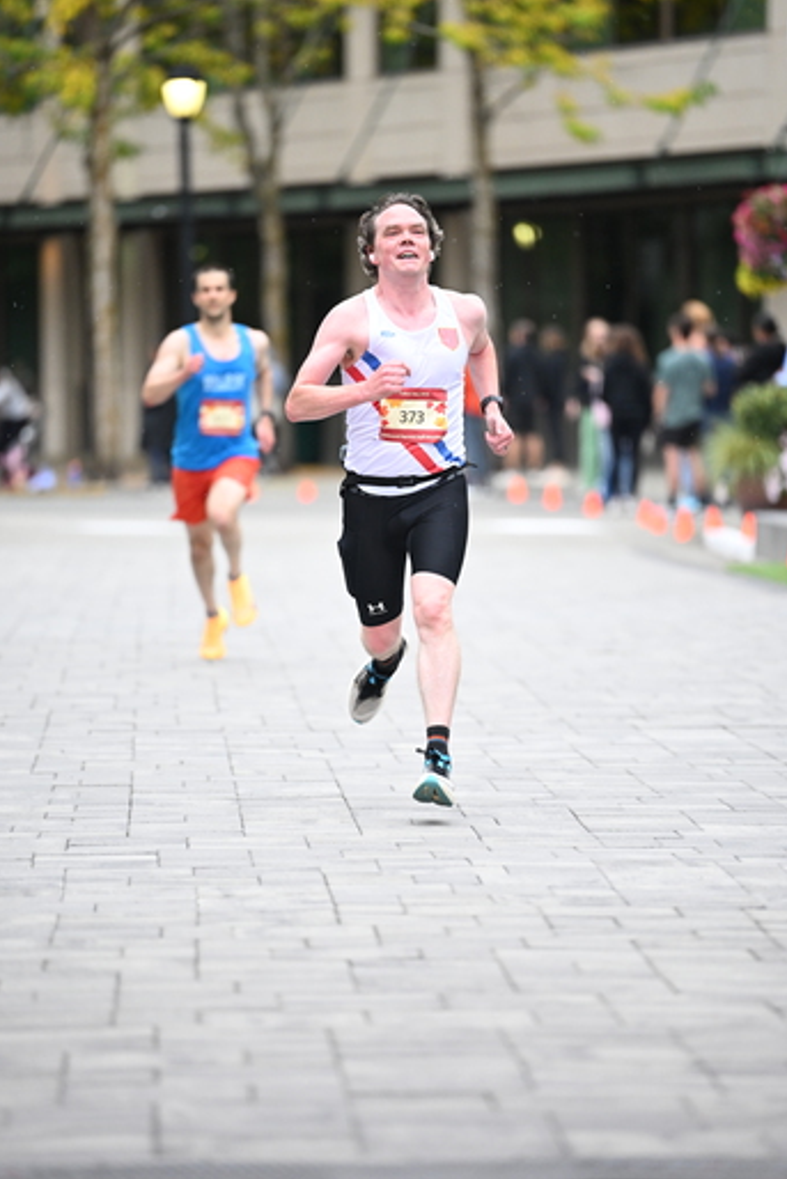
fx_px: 7012
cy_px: 606
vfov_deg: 9.6
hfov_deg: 6.4
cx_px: 405
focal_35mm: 214
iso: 1600
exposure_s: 1/1250
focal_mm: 200
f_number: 2.8
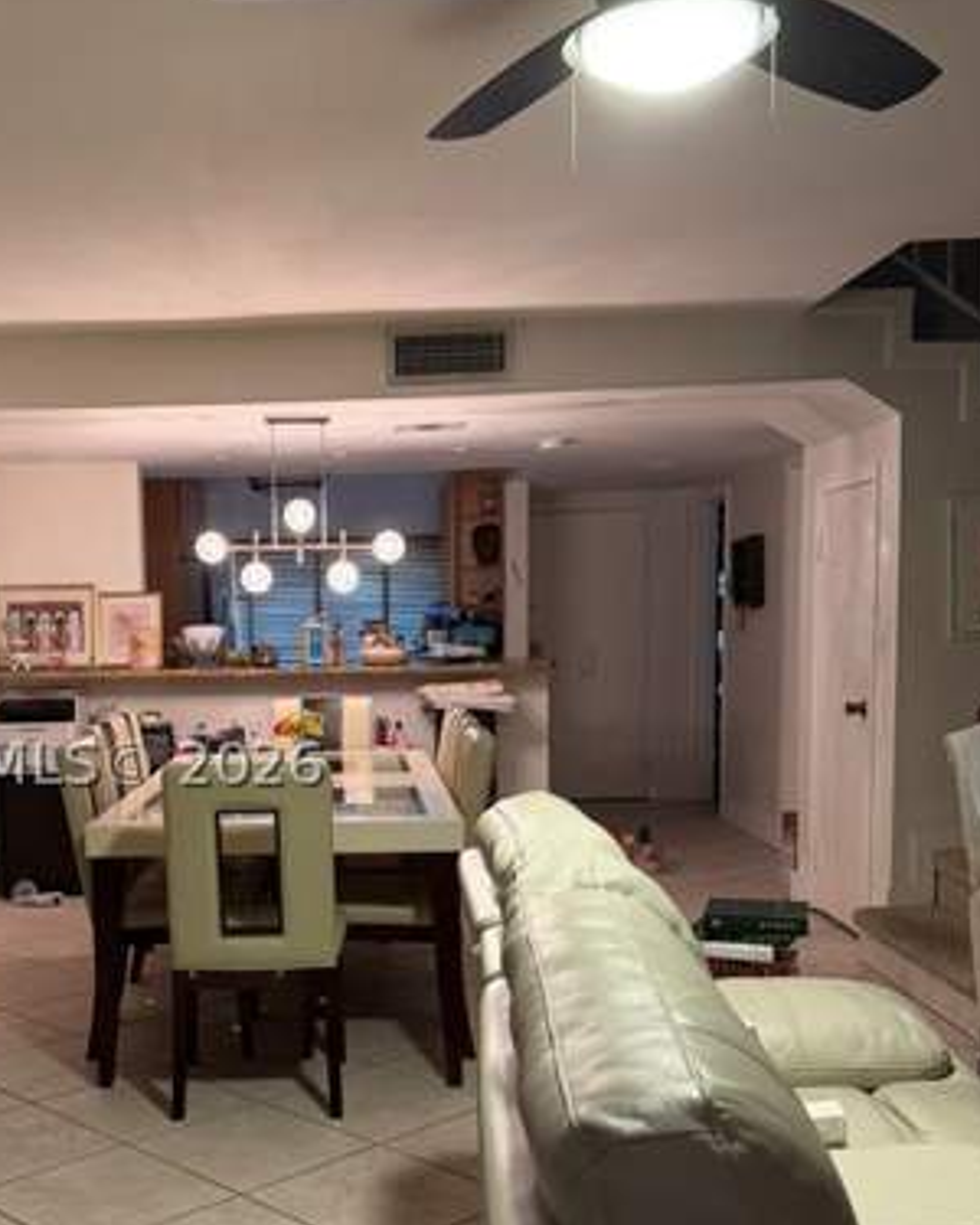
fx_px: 1450
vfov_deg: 45.4
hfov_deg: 36.6
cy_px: 761
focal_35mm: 40
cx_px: 268
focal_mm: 6.76
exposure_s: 1/60
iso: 320
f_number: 1.78
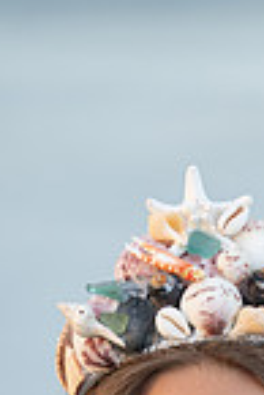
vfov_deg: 3.3
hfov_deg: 2.2
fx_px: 6814
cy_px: 591
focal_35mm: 621
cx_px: 234
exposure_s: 1/250
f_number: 2.8
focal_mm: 200
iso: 640
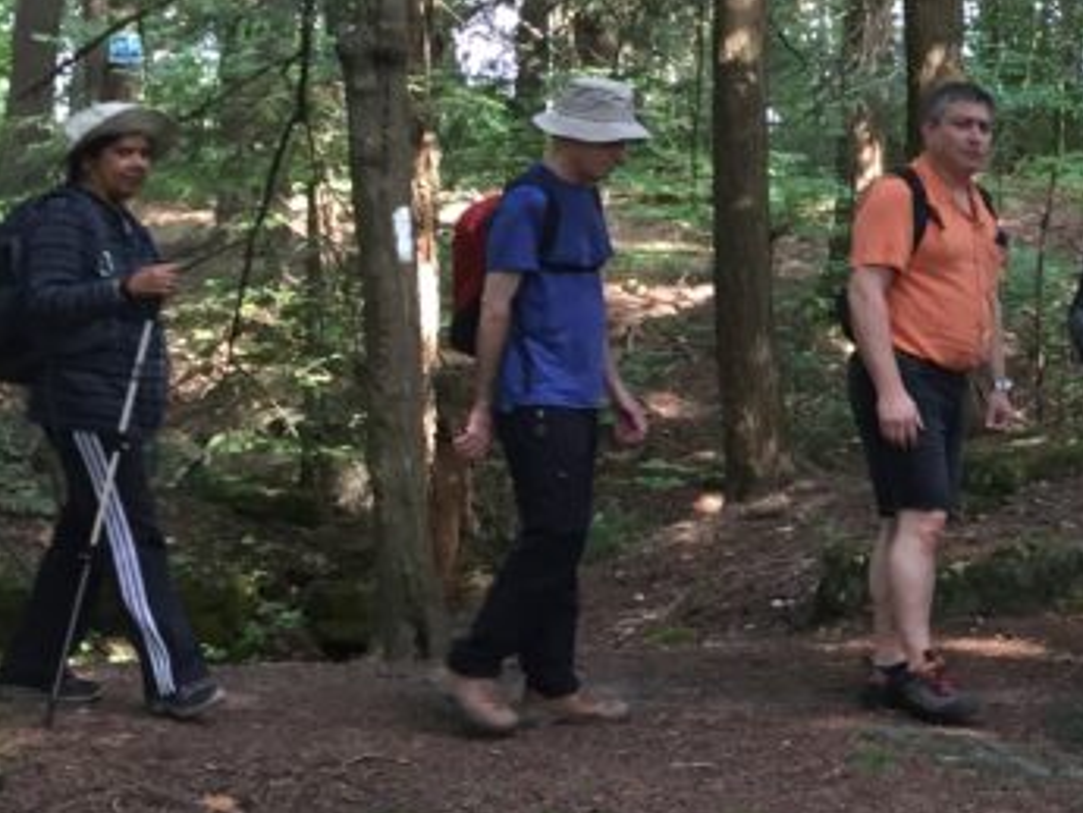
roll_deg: -1.7
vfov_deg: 17.2
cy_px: 326
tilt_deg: -1.3
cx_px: 1246
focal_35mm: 86
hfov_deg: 21.4
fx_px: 2692
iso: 80
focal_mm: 4.15
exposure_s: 1/30
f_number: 2.2
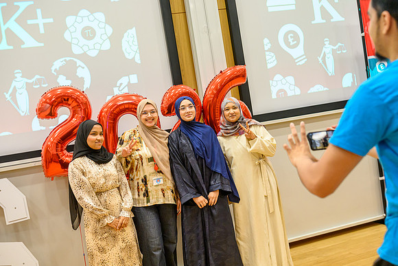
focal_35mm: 38
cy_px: 133
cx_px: 199
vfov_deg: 35.4
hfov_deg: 51.1
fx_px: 416
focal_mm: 35
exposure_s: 1/500
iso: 4500
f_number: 2.8
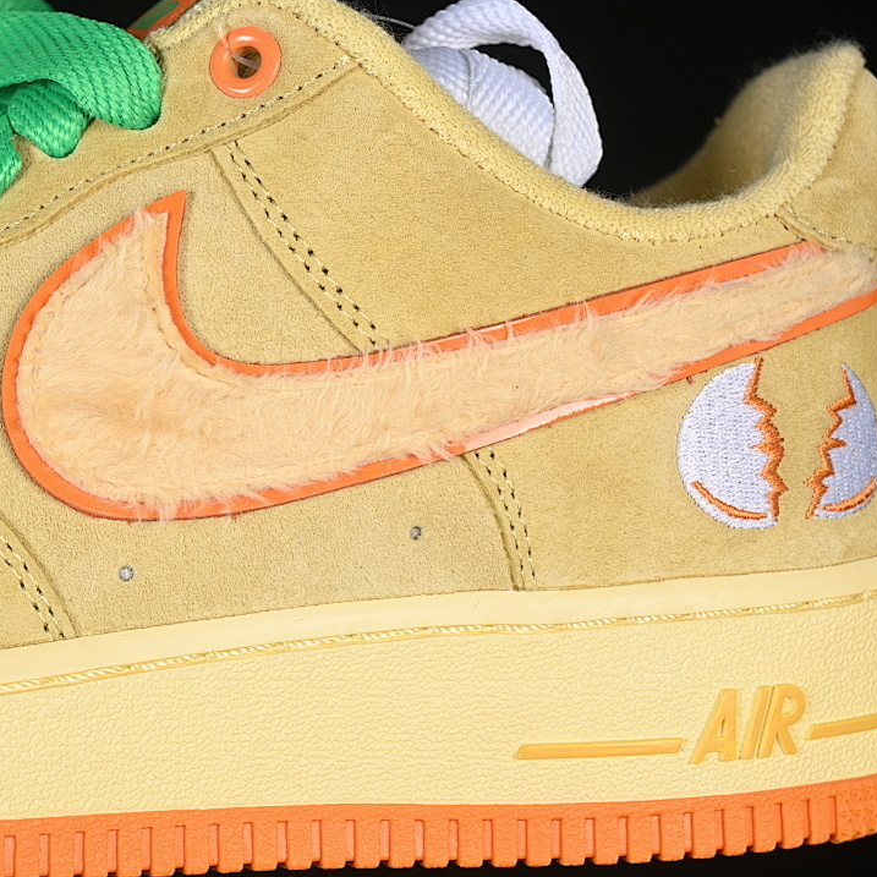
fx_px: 2752
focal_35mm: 96
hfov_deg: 18.0
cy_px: 438
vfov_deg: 18.1
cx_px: 220
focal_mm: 50
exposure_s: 1/80
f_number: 7.1
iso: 160
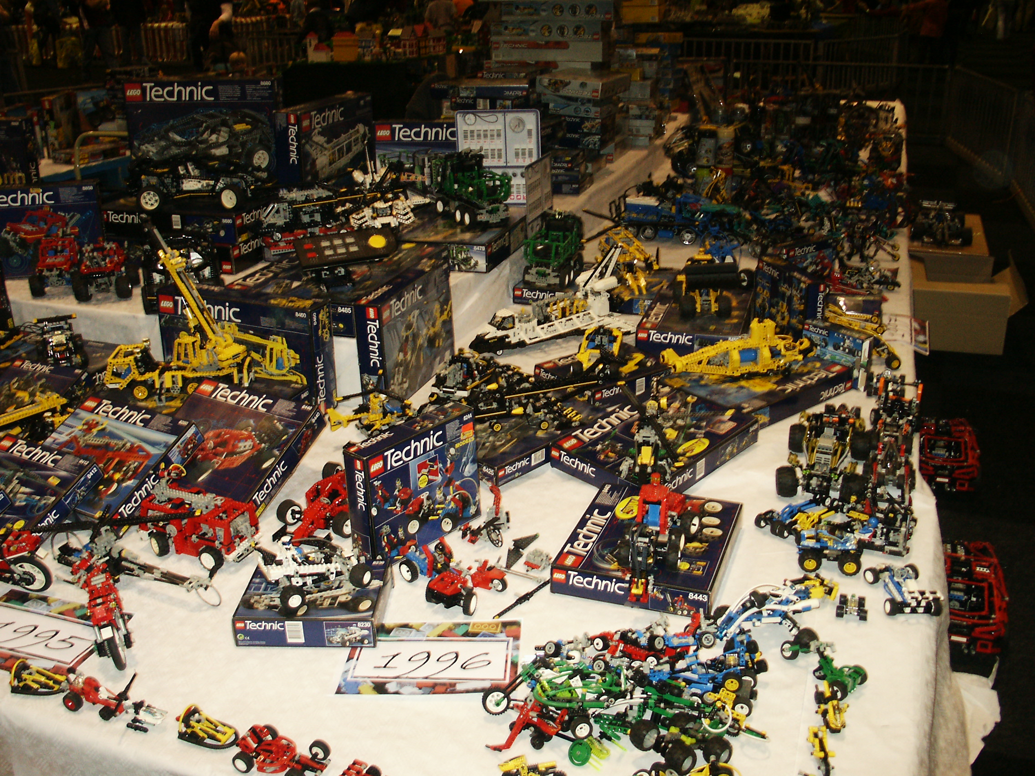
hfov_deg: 52.6
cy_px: 388
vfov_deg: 40.7
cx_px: 518
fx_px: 1046
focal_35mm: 35
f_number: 3
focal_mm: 7.18
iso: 200
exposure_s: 1/45
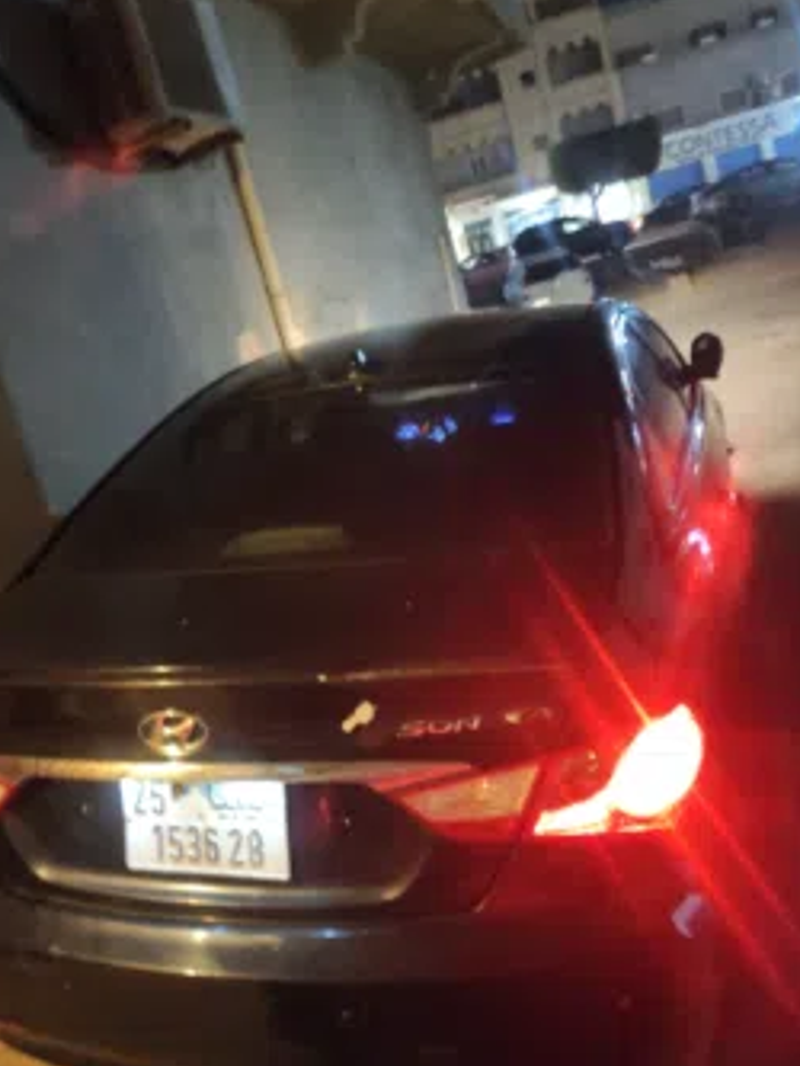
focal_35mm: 30
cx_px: 349
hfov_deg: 46.7
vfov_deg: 59.9
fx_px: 924
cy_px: 528
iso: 6573
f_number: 1.89
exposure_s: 1/14
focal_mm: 5.43
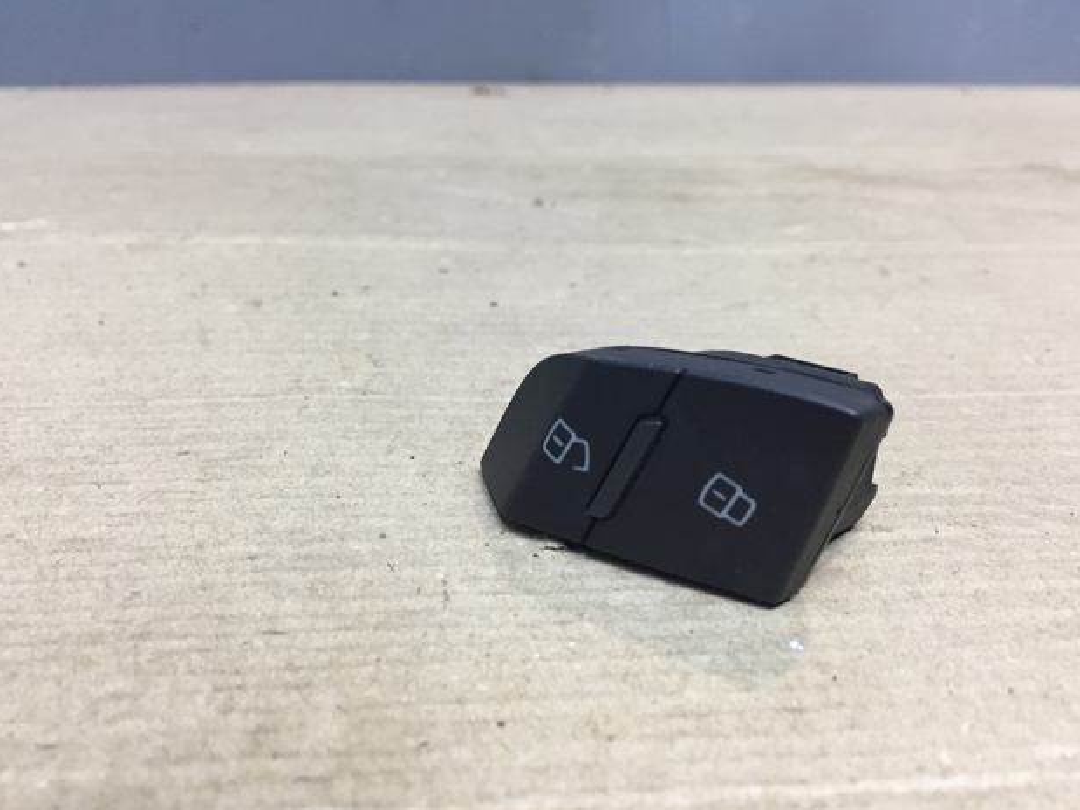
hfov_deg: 60.0
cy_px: 405
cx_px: 553
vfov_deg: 46.8
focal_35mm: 30
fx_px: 936
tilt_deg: -23.1
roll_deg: -2.0
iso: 80
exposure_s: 1/33
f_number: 2.2
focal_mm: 4.15
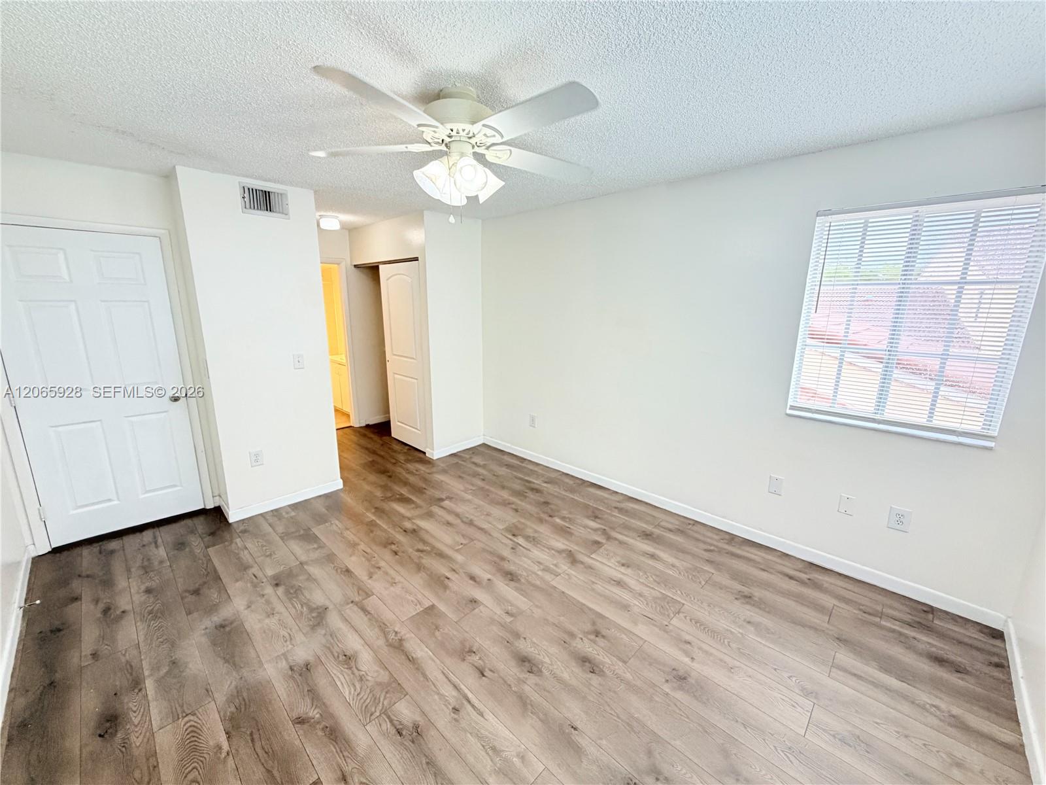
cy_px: 392
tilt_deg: -12.0
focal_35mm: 14
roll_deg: -0.6
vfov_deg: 85.7
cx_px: 523
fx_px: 423
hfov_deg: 102.1
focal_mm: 2.22
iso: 200
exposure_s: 1/120
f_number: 2.2
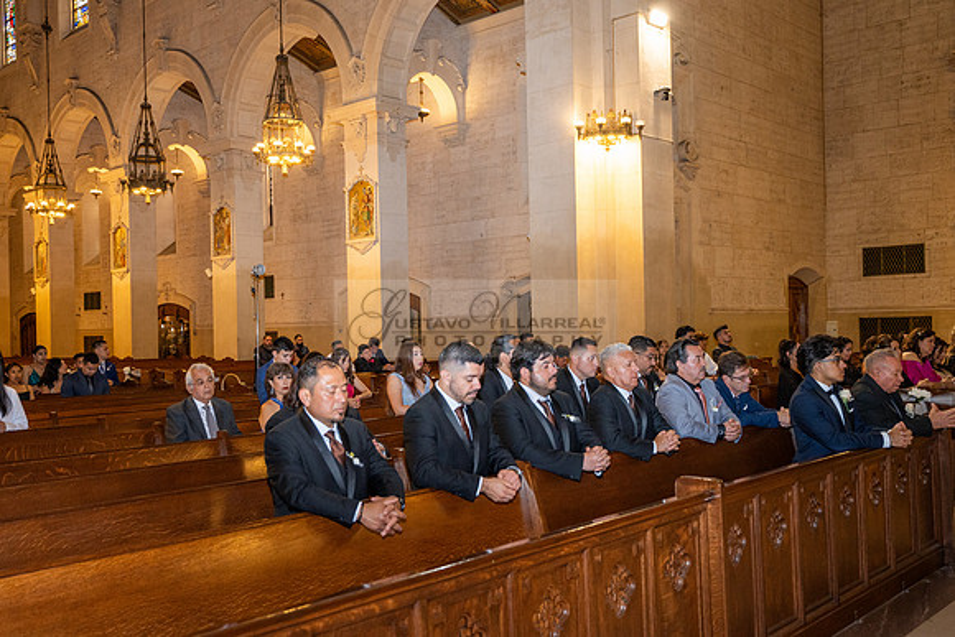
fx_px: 955
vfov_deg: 36.9
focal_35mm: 36
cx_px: 478
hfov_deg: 53.1
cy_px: 318
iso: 800
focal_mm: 24
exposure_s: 1/125
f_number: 2.8
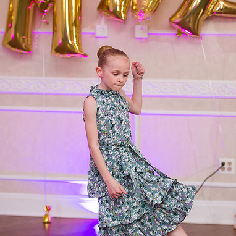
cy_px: 118
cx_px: 143
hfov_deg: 15.7
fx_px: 856
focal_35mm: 111
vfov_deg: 15.7
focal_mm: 86
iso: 1600
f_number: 3.2
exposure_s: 1/200
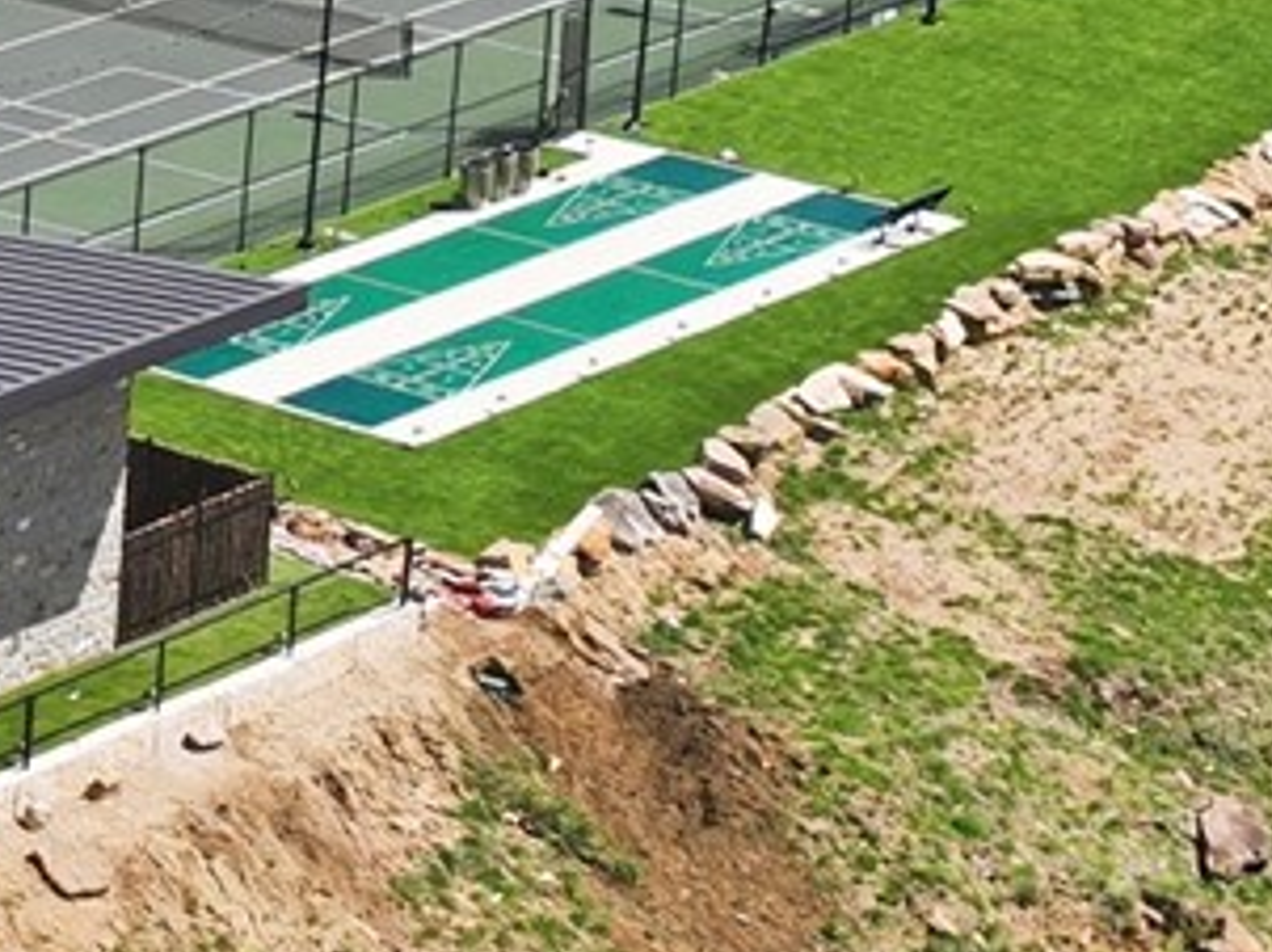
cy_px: 592
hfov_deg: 11.2
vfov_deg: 9.1
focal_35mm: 163
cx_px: -1072
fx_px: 5985
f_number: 2.8
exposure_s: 1/2000
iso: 100
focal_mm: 12.3
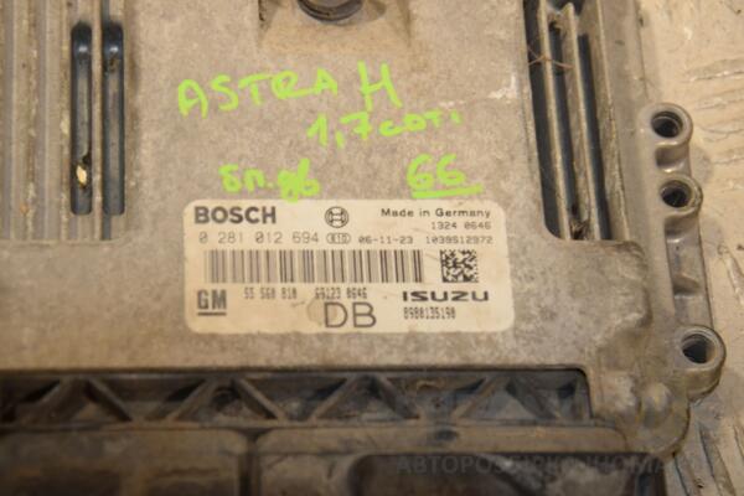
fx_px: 2325
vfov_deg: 12.2
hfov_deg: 18.2
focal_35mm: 112
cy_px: 248
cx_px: 372
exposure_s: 1/200
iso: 800
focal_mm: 75
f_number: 7.1
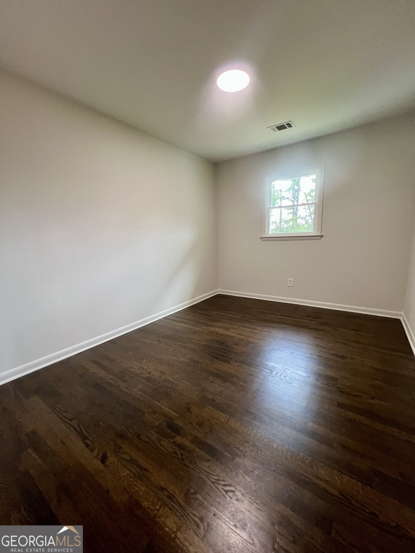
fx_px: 208
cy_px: 276
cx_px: 208
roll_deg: +2.0
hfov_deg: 89.9
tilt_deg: -9.6
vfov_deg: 106.2
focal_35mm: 13
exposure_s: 1/60
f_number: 1.8
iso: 160
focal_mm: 1.57
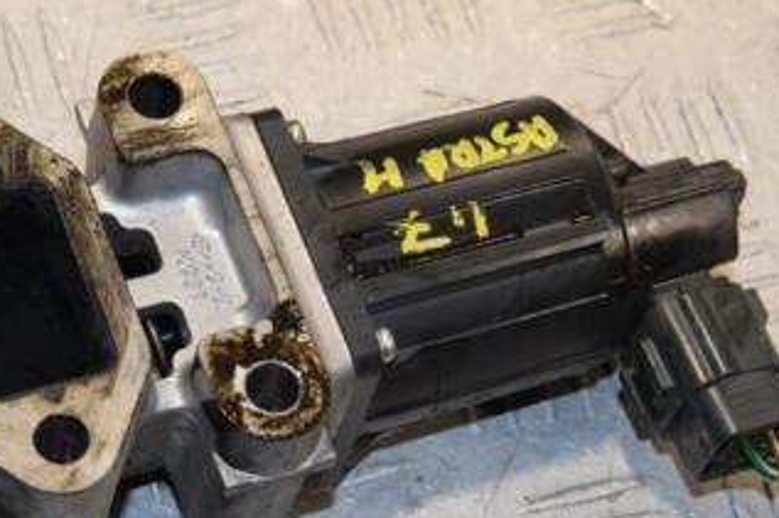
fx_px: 2767
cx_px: 231
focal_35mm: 128
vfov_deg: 10.7
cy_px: 312
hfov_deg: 16.0
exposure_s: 1/200
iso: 800
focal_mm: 45
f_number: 8
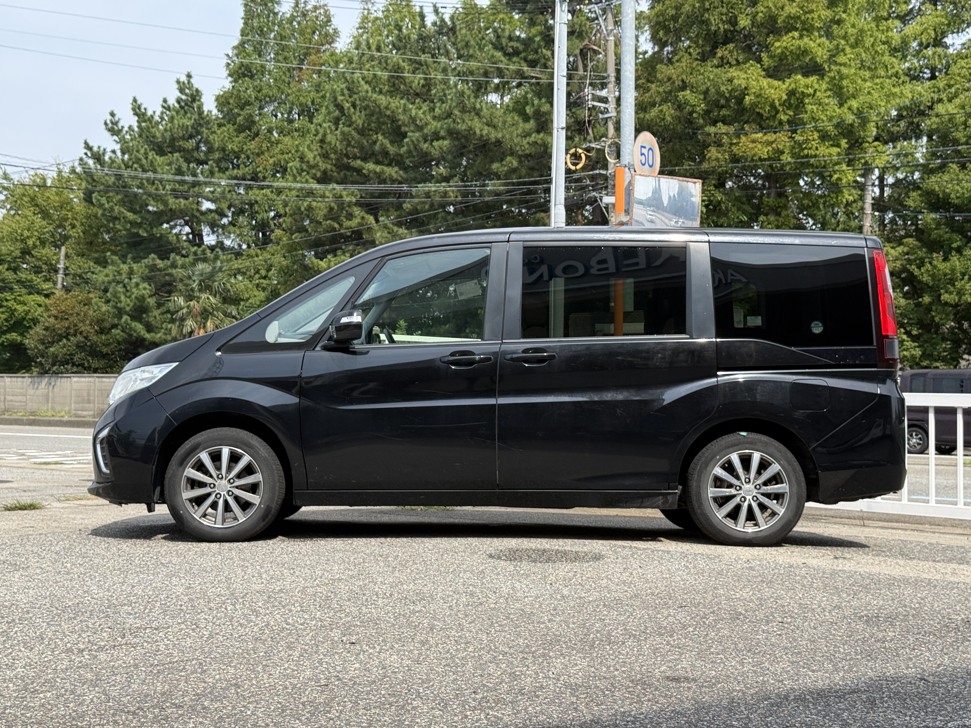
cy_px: 364
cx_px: 486
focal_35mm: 48
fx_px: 1346
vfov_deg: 30.3
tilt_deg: +1.8
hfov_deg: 39.7
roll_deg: -0.1
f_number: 1.78
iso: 64
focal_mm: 6.76
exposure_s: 1/2342
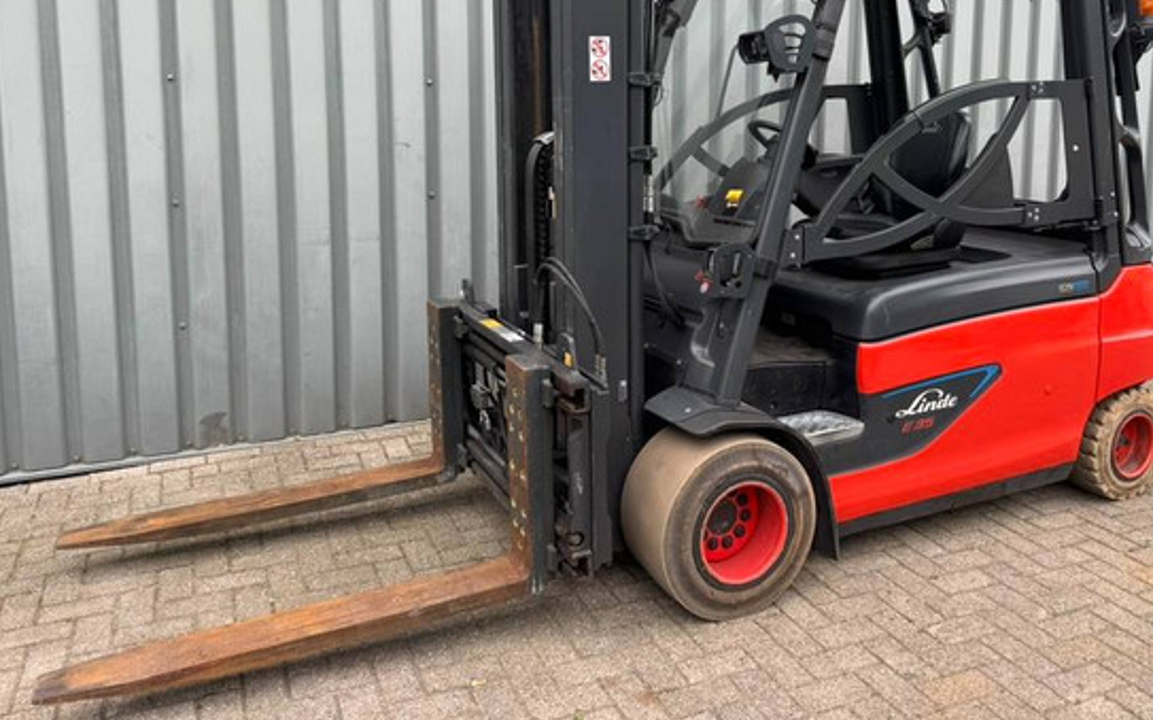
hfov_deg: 62.9
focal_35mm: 30
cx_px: 590
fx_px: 942
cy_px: 223
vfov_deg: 41.1
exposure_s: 1/535
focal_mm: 6.76
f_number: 1.78
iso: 80
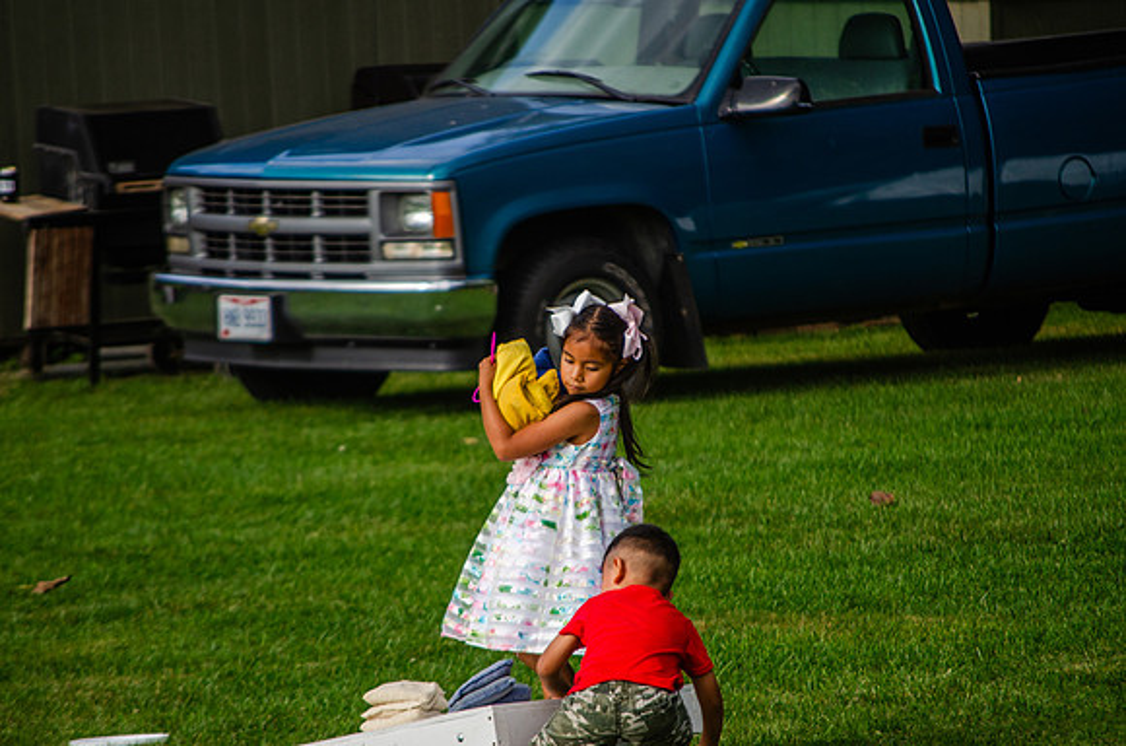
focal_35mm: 300
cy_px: 373
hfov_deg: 6.9
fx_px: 9363
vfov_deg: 4.6
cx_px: 563
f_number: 5.6
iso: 200
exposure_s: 1/500
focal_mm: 200
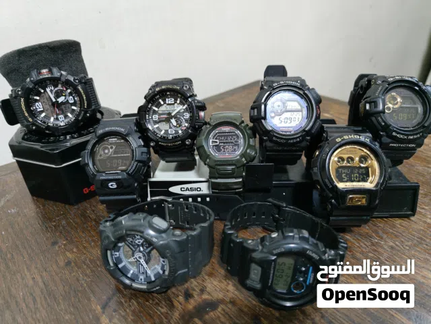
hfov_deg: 71.6
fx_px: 299
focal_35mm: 24
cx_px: 216
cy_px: 162
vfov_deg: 56.8
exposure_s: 1/49
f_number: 1.8
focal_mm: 5.59
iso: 640
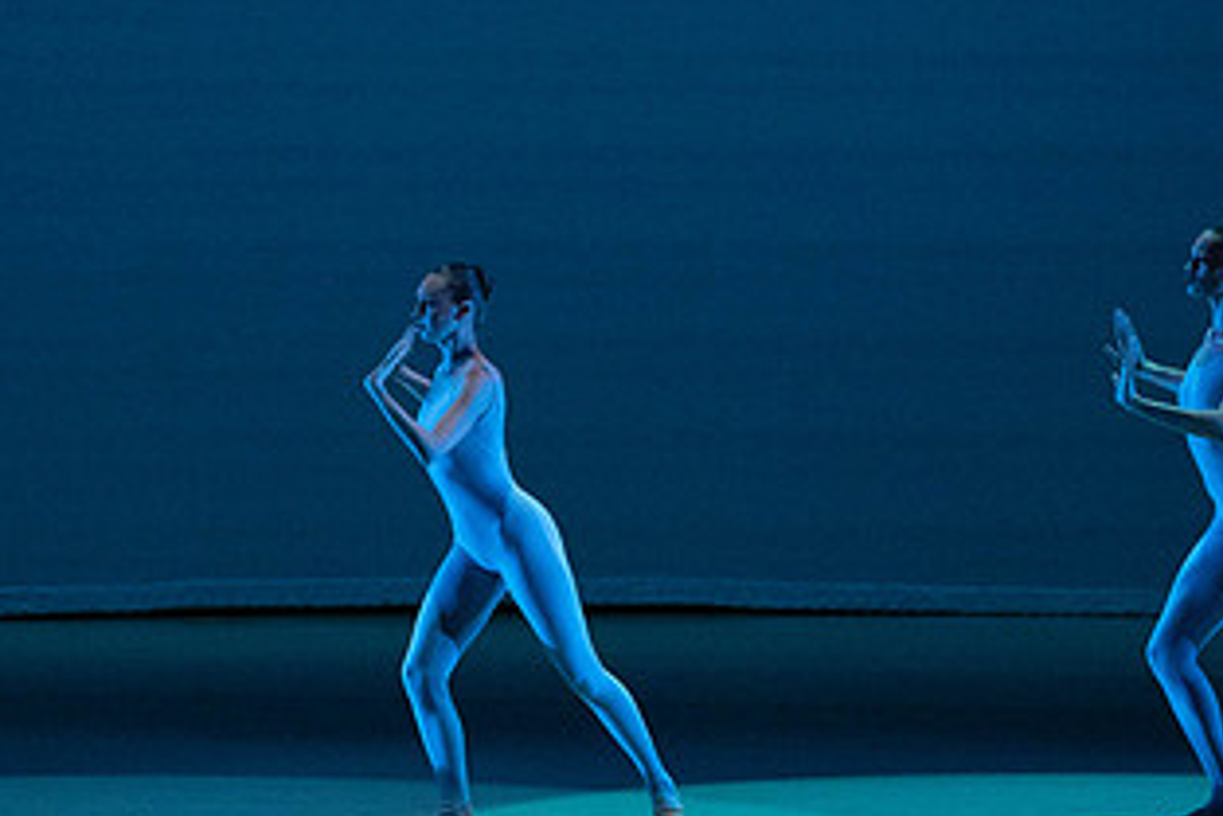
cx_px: 410
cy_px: 334
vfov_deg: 4.0
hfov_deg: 5.9
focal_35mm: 347
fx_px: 11793
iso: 16000
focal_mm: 187
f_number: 5.6
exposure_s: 1/400
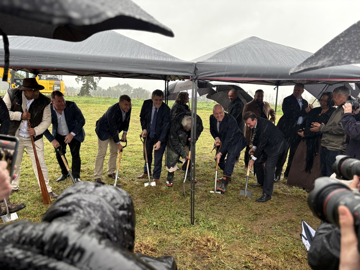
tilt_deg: -9.0
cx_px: 180
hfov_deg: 67.3
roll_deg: -4.2
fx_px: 270
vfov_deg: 53.1
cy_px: 135
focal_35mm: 26
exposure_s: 1/251
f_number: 1.6
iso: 64
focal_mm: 5.96
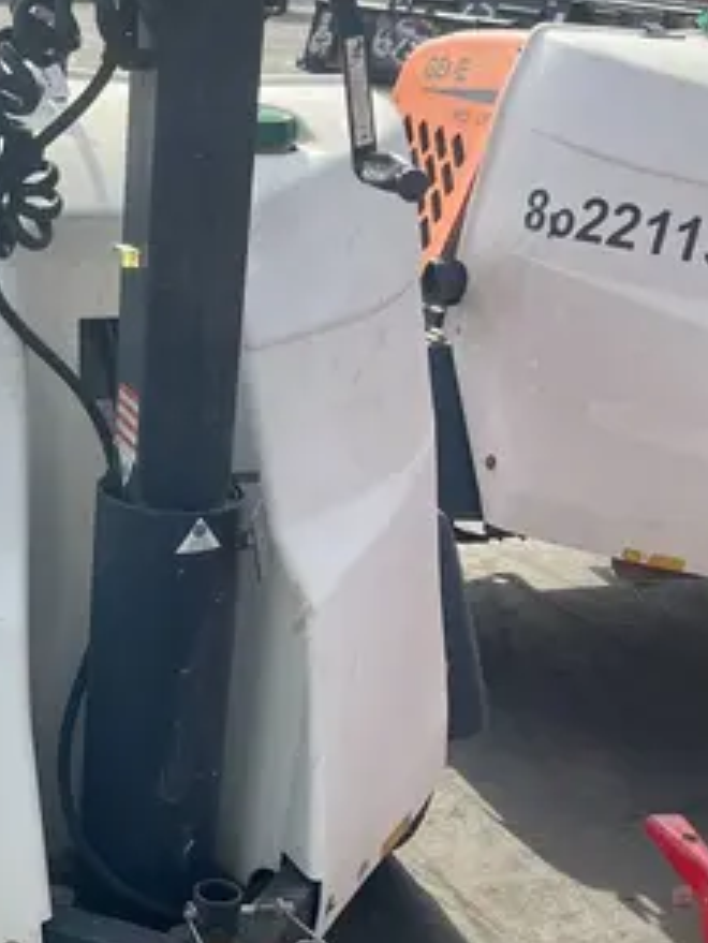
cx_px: 193
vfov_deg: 29.4
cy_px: 687
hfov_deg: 22.4
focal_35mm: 65
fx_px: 1771
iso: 50
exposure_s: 1/2222
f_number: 1.6
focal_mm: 5.1
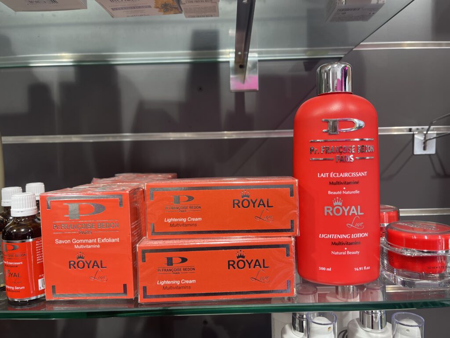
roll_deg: +1.2
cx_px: 225
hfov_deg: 69.4
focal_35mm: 25
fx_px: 325
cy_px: 169
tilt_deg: -5.7
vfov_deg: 54.9
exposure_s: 1/100
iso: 64
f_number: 1.6
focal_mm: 5.1
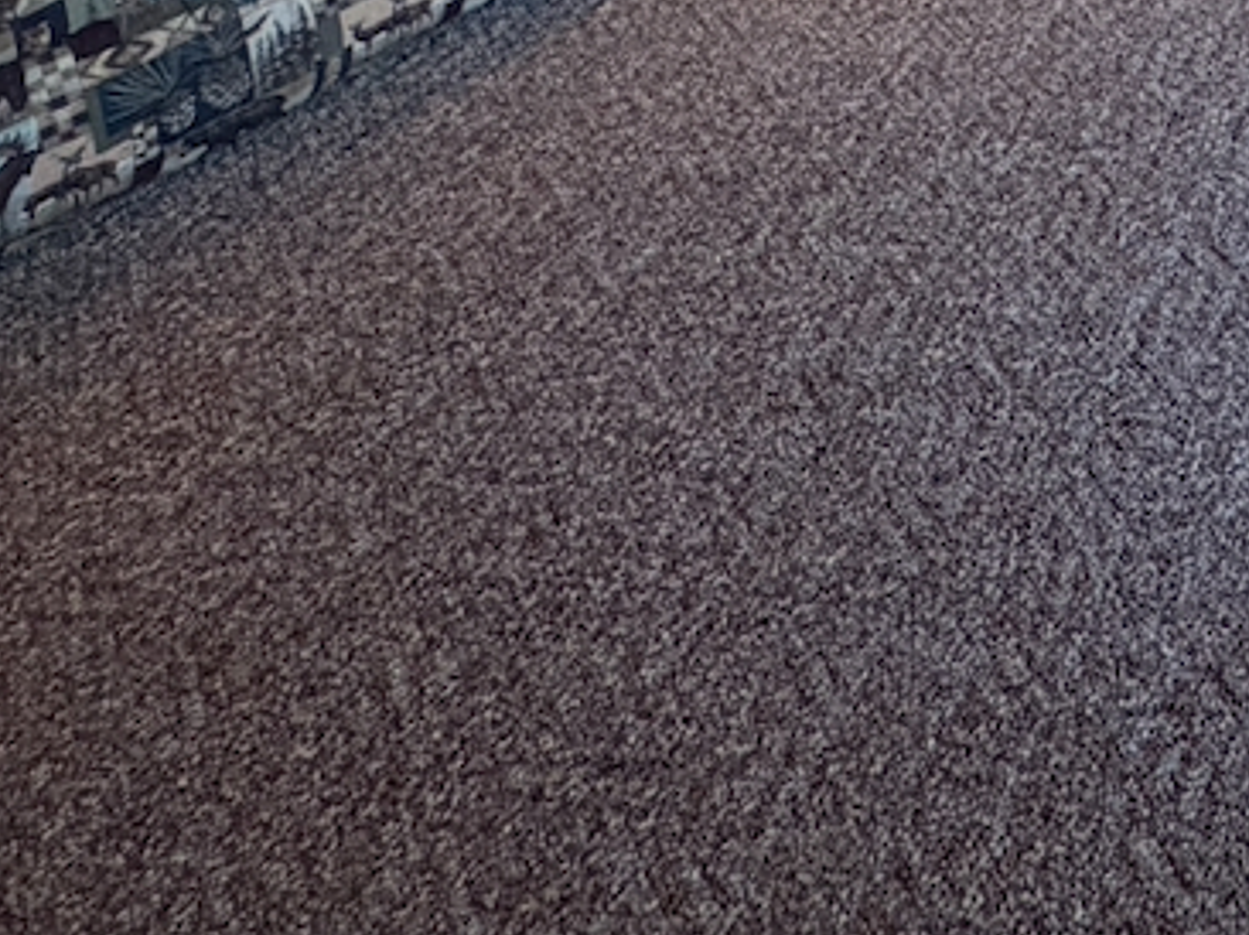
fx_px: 1767
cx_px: 1781
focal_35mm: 49
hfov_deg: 28.5
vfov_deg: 21.5
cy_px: -672
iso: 320
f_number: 2.2
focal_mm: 2.22
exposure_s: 1/60
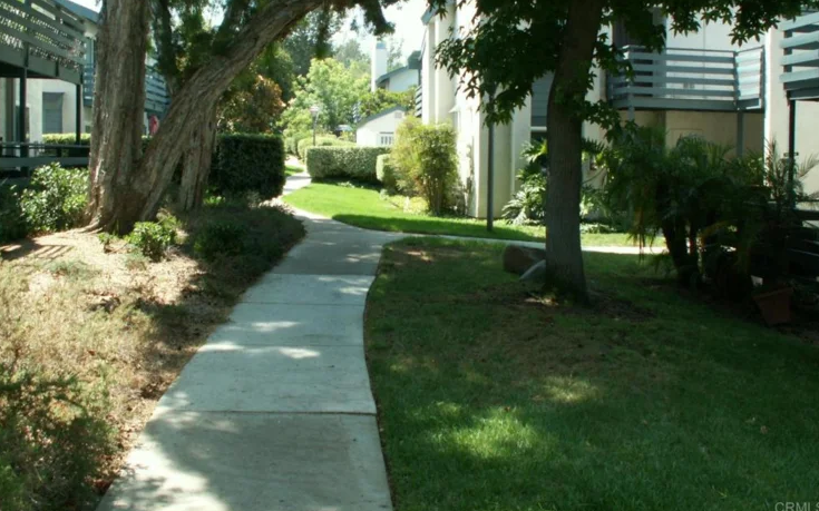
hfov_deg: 66.5
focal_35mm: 28
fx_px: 625
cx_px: 410
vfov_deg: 44.3
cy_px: 203
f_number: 4.5
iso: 50
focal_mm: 4.52
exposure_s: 1/100
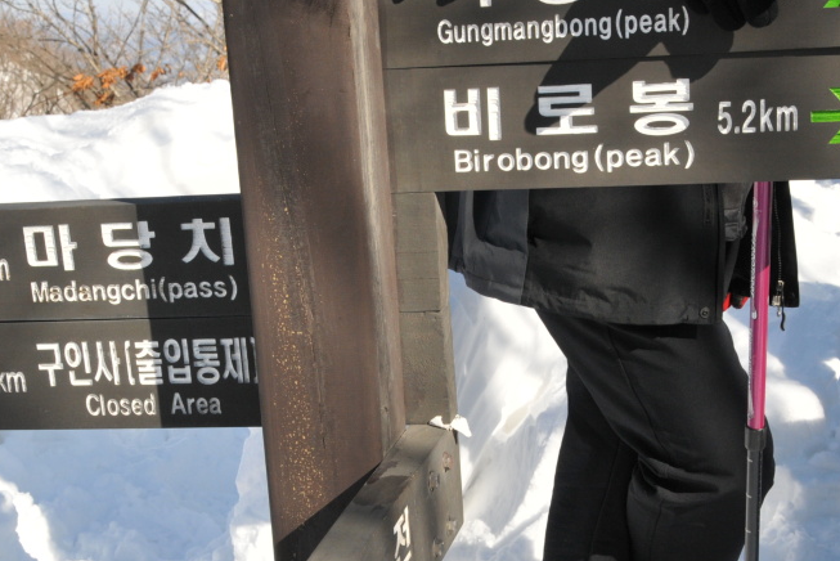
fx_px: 1699
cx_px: 382
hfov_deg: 27.8
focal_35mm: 73
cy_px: 362
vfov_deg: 18.7
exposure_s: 1/640
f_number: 13
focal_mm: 31
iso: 640
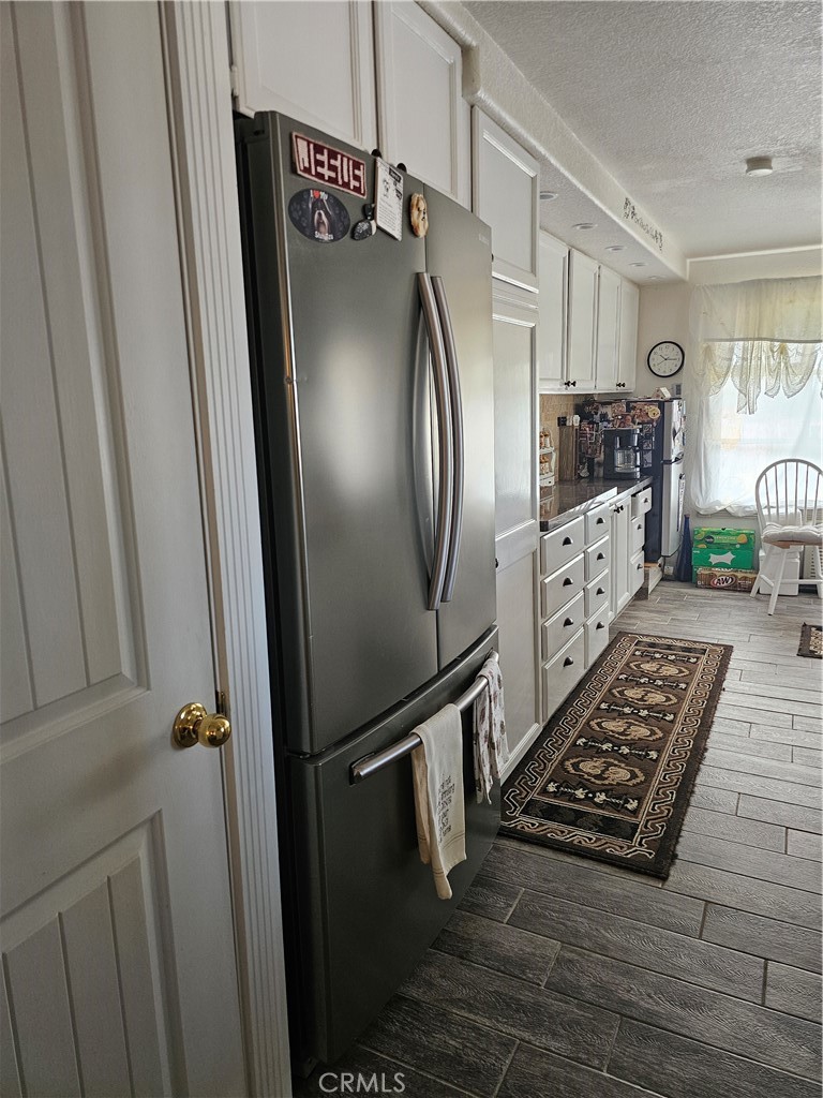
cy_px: 549
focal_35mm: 23
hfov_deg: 58.9
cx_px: 412
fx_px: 729
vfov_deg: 73.9
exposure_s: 1/120
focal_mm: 6.3
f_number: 1.7
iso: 320
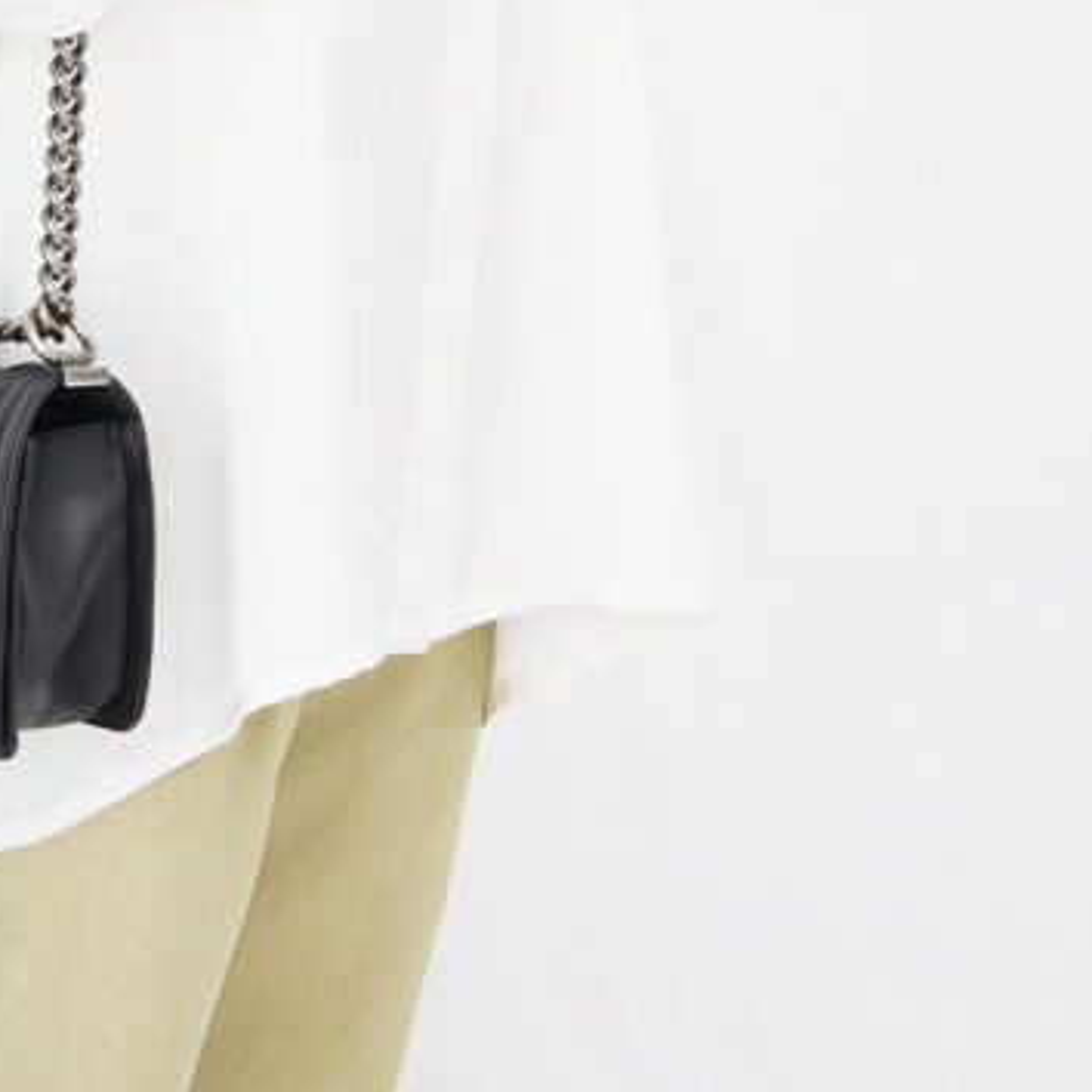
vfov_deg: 14.0
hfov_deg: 14.1
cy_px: 37
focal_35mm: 123
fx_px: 4390
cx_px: 193
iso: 640
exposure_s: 1/5
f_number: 6.3
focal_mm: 50
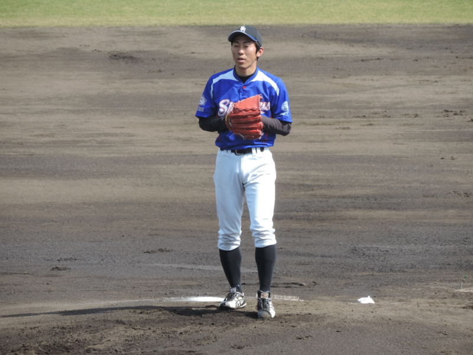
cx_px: 236
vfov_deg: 2.7
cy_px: 178
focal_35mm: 550
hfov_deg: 3.6
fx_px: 7515
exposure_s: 1/250
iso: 100
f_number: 4.9
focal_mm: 98.1
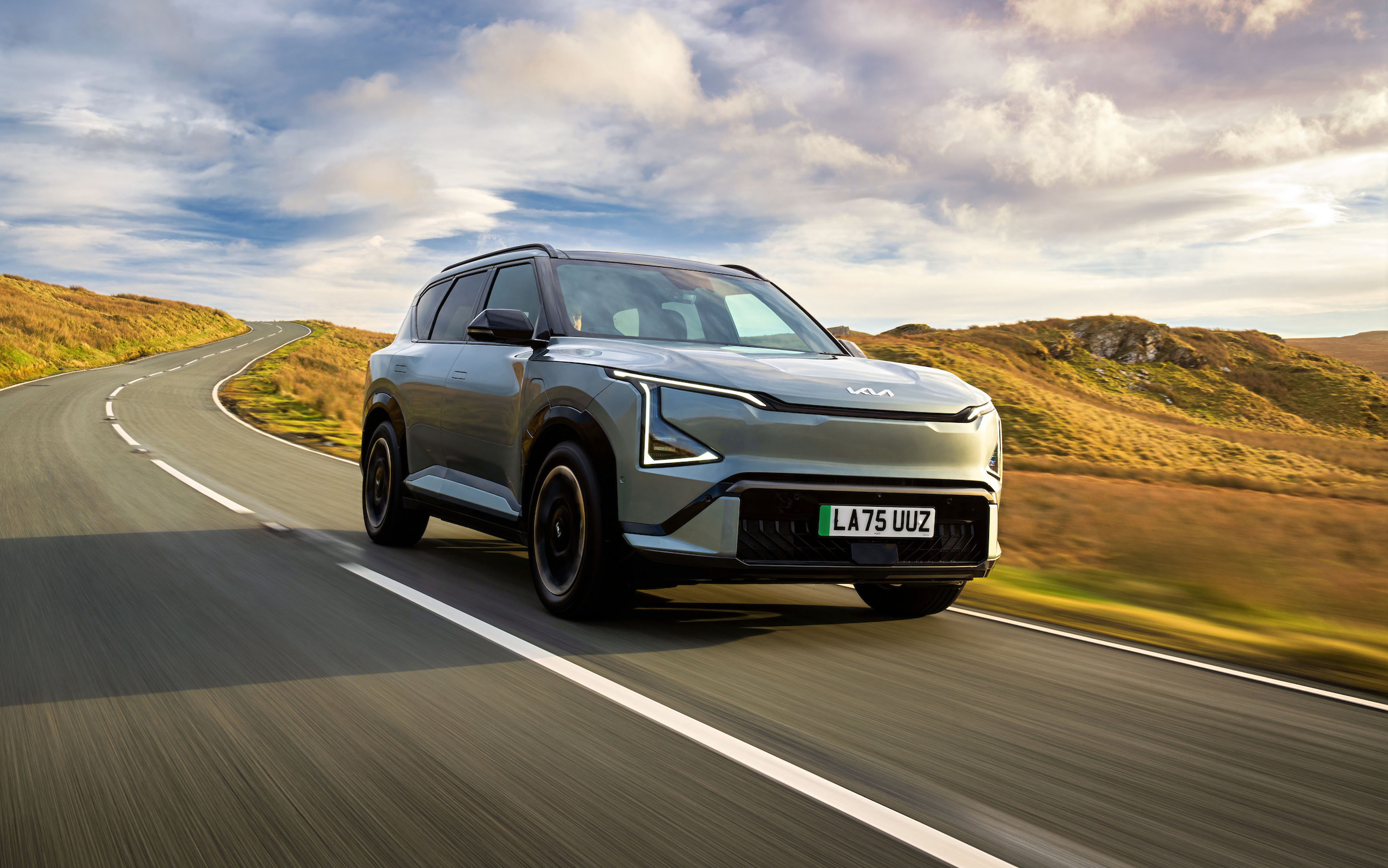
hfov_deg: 52.7
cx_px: 691
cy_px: 429
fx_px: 1400
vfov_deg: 34.4
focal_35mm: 37
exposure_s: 1/20
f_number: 13
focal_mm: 36
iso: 160
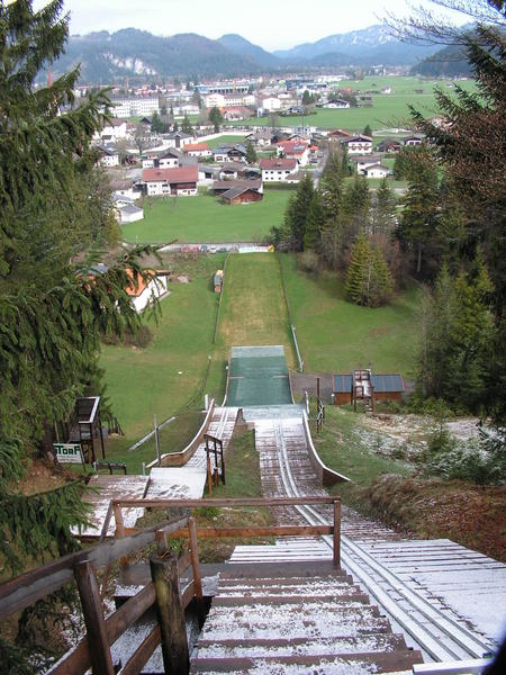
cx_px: 253
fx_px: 702
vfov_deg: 51.4
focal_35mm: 36
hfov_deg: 39.7
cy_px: 338
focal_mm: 6
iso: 50
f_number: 4.8
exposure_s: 1/100
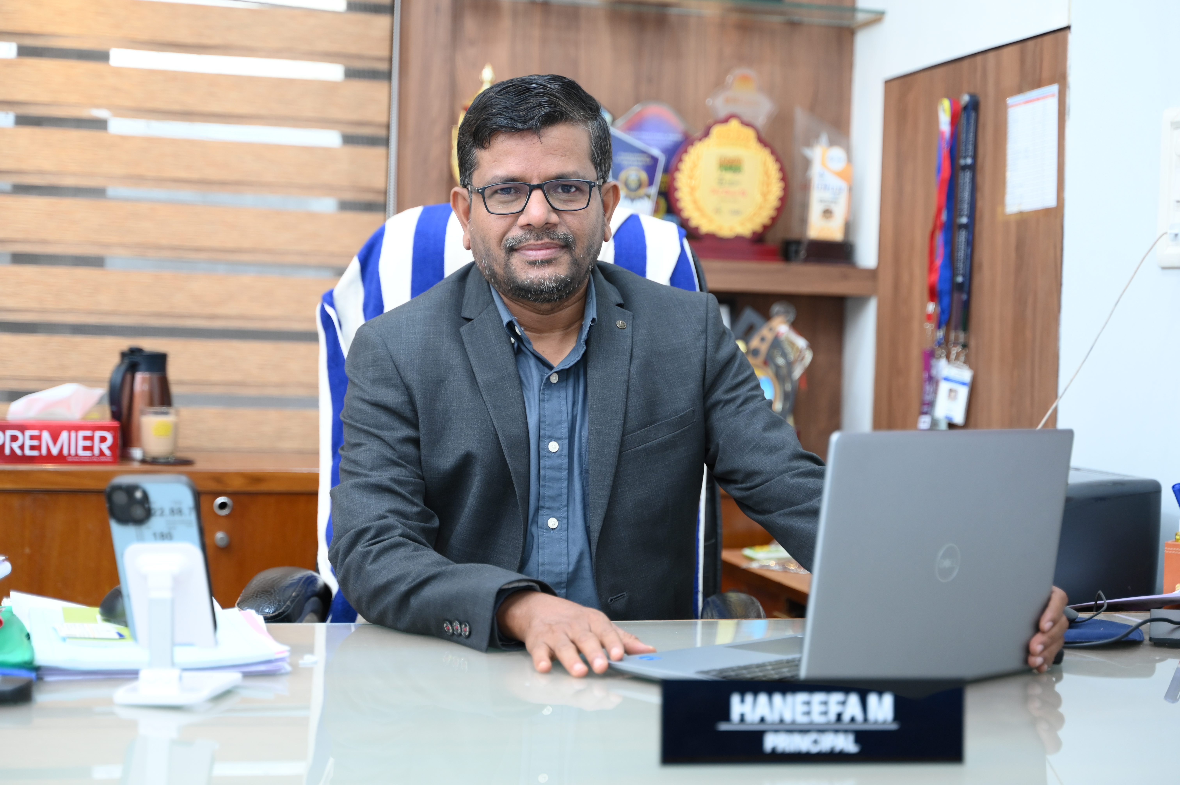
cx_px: 590
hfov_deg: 35.1
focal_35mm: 57
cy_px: 392
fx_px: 1867
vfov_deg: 23.7
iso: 1000
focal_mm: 57
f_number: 2.8
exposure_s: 1/100
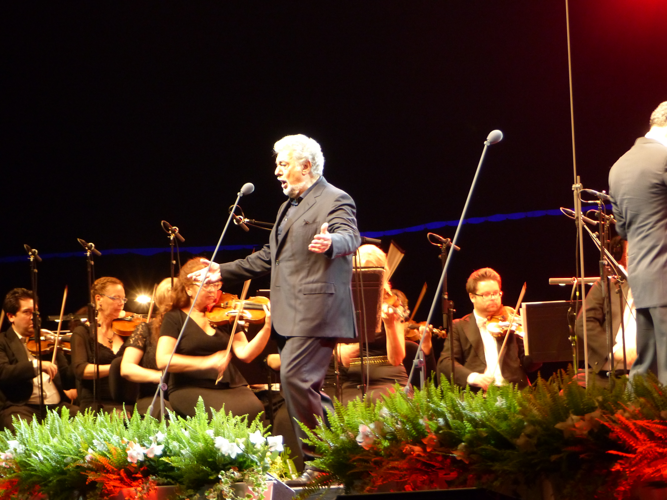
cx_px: 334
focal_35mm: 221
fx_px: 4258
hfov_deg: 9.0
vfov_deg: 6.7
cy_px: 250
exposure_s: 1/13
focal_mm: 39.8
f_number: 2.8
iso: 400
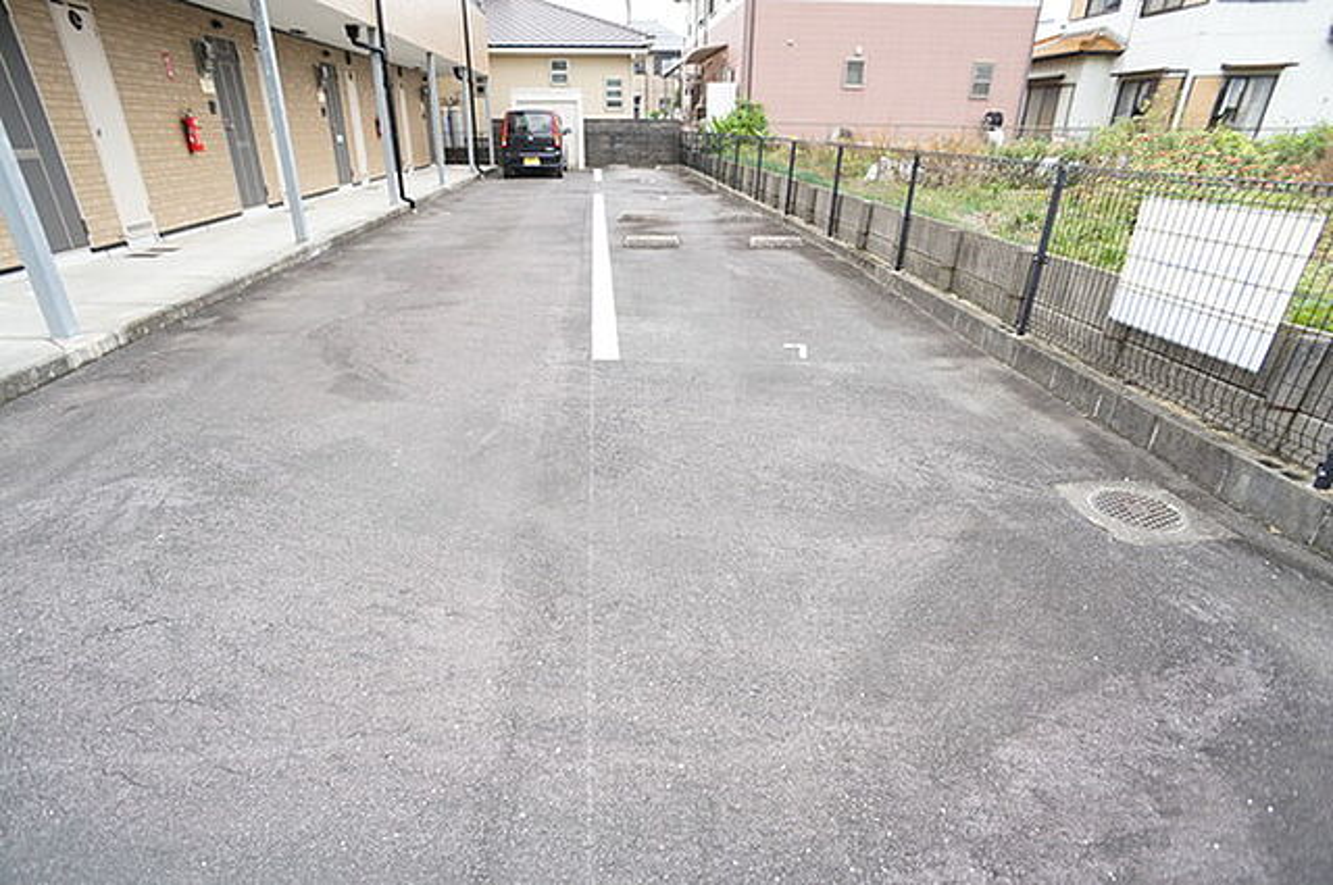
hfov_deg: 73.8
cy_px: 442
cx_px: 666
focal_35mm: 24
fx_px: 888
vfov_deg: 53.0
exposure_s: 1/160
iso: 400
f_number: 4
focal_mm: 16
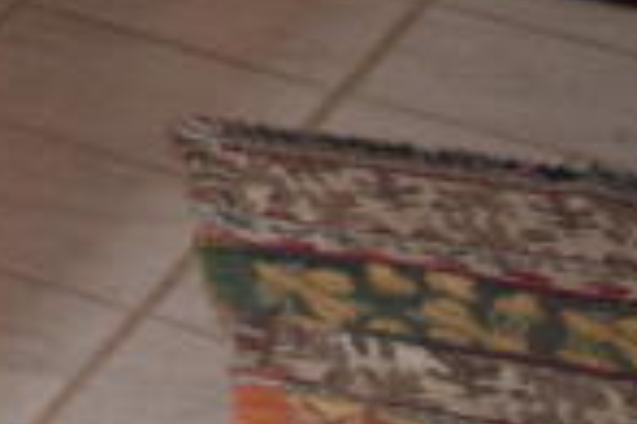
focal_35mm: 211
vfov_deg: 6.1
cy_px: -723
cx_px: -1517
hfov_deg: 7.9
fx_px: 3733
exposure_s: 1/60
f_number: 3.5
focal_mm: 18
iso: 1000
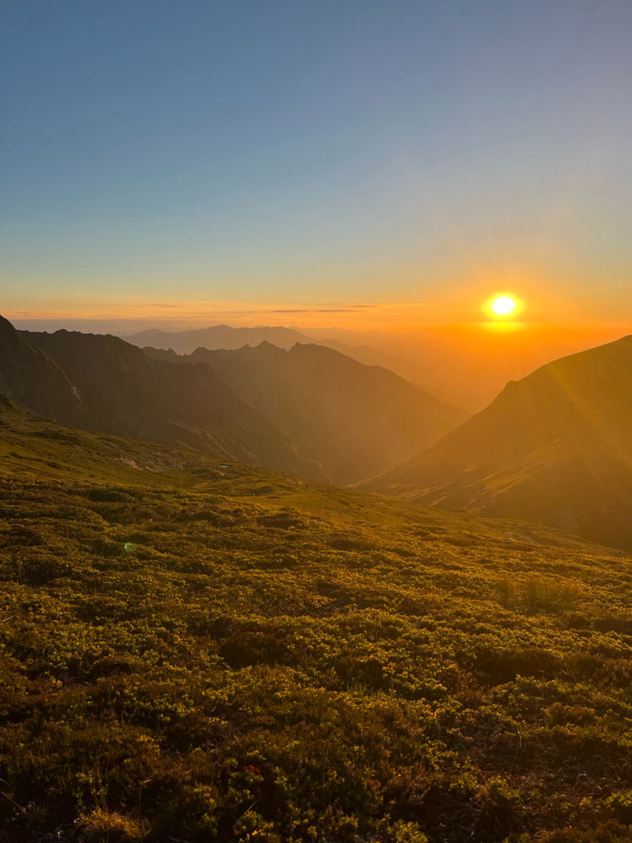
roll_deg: +1.7
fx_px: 633
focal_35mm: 26
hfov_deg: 53.0
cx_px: 316
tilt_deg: -8.6
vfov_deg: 67.3
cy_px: 422
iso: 50
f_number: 1.6
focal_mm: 5.1
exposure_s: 1/1957
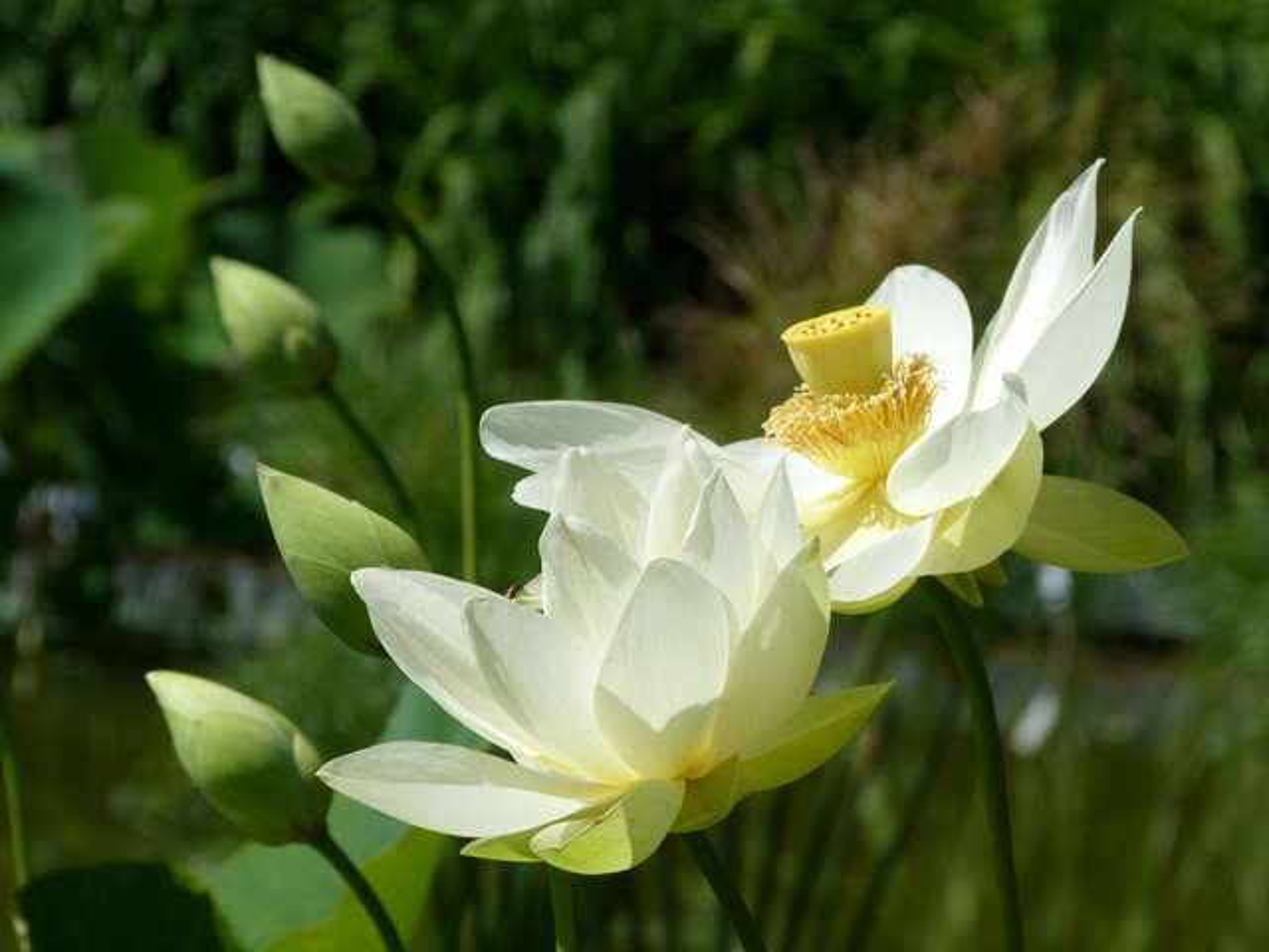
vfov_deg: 5.0
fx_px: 10888
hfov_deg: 6.7
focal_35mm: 297
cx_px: 634
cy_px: 476
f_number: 5.6
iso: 80
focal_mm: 53.5
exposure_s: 1/400
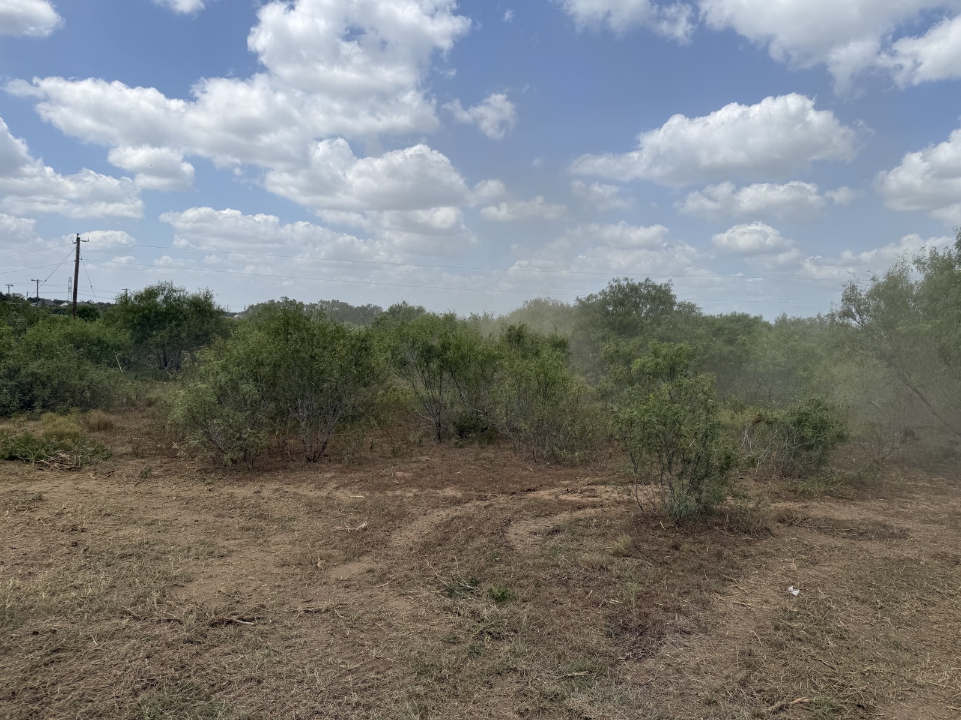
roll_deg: -3.6
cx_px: 480
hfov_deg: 71.6
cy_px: 360
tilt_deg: -2.4
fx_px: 666
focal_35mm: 24
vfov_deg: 56.8
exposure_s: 1/5714
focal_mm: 6.76
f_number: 1.78
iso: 80
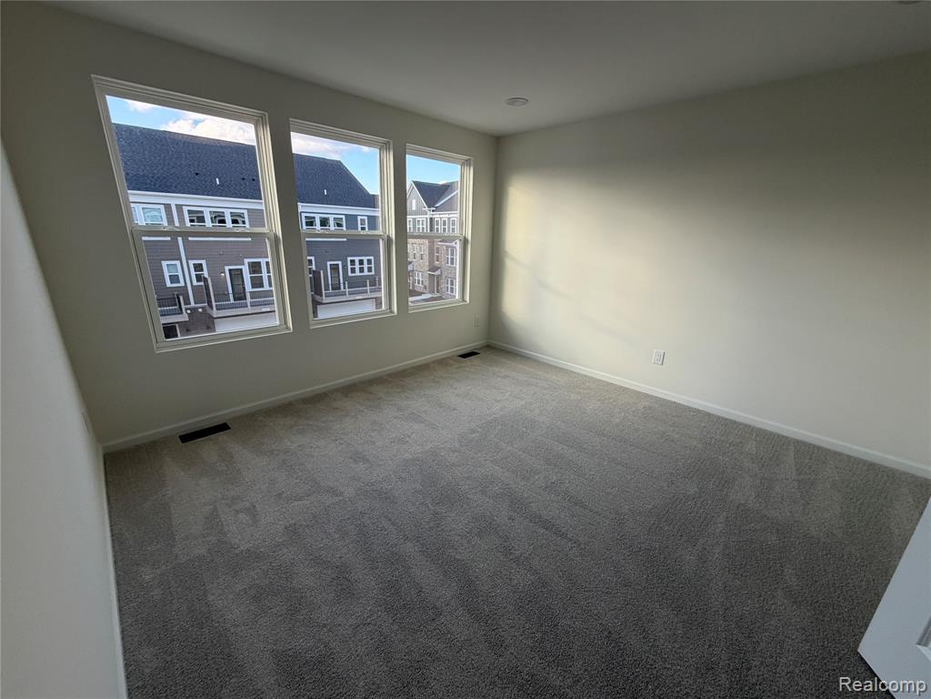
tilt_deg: -17.5
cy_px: 350
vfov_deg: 85.7
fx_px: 377
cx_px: 466
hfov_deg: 102.1
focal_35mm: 14
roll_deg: -1.3
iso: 64
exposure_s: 1/120
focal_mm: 2.22
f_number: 2.2
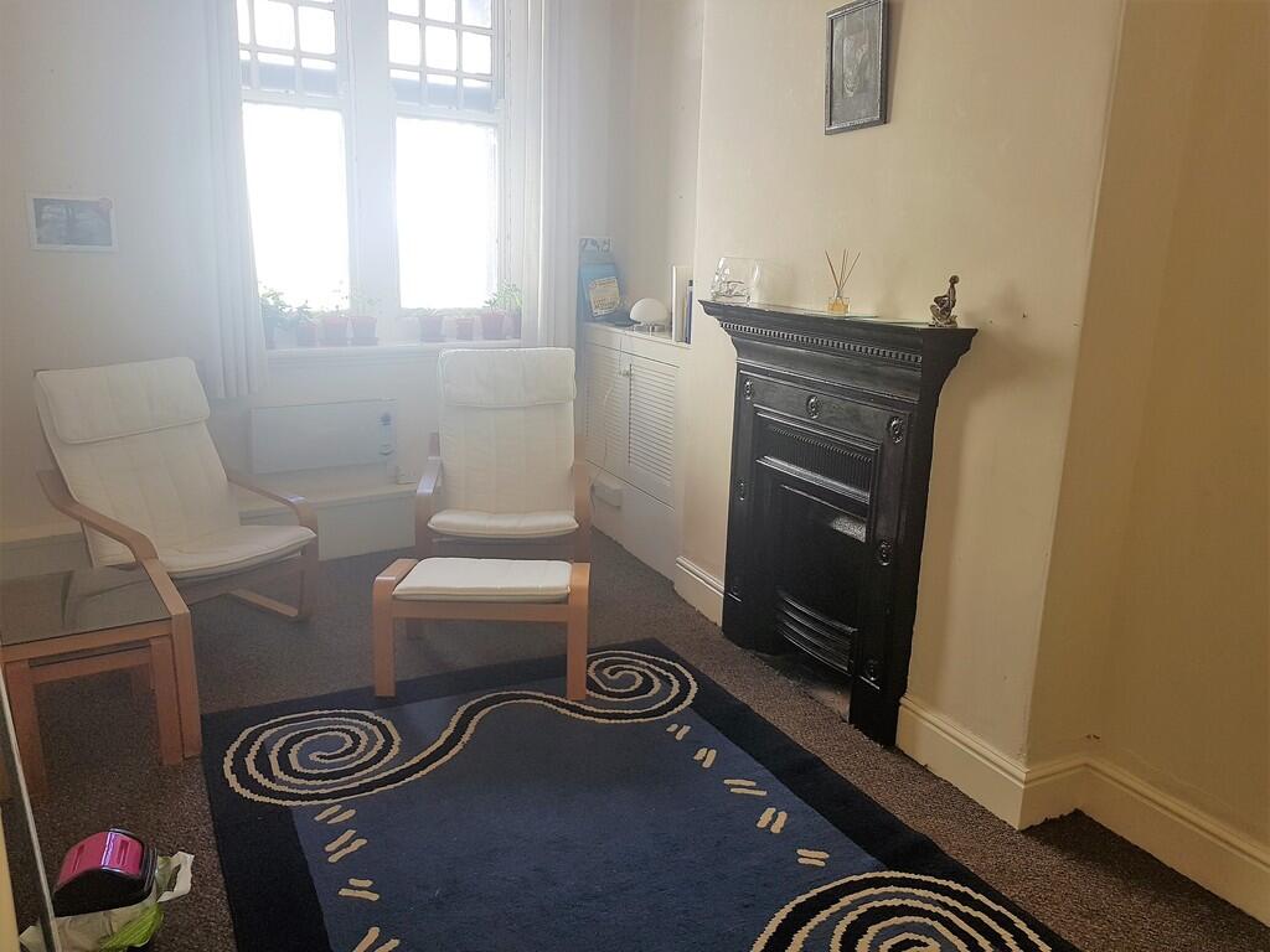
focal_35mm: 26
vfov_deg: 53.1
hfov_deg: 67.3
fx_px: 954
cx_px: 635
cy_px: 476
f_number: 1.7
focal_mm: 4.2
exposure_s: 1/138
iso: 40
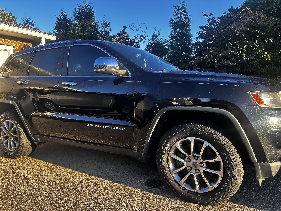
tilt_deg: -2.6
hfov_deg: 67.3
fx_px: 211
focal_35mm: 26
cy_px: 106
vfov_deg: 53.1
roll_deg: +1.9
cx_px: 140
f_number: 1.6
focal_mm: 5.96
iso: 50
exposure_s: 1/285
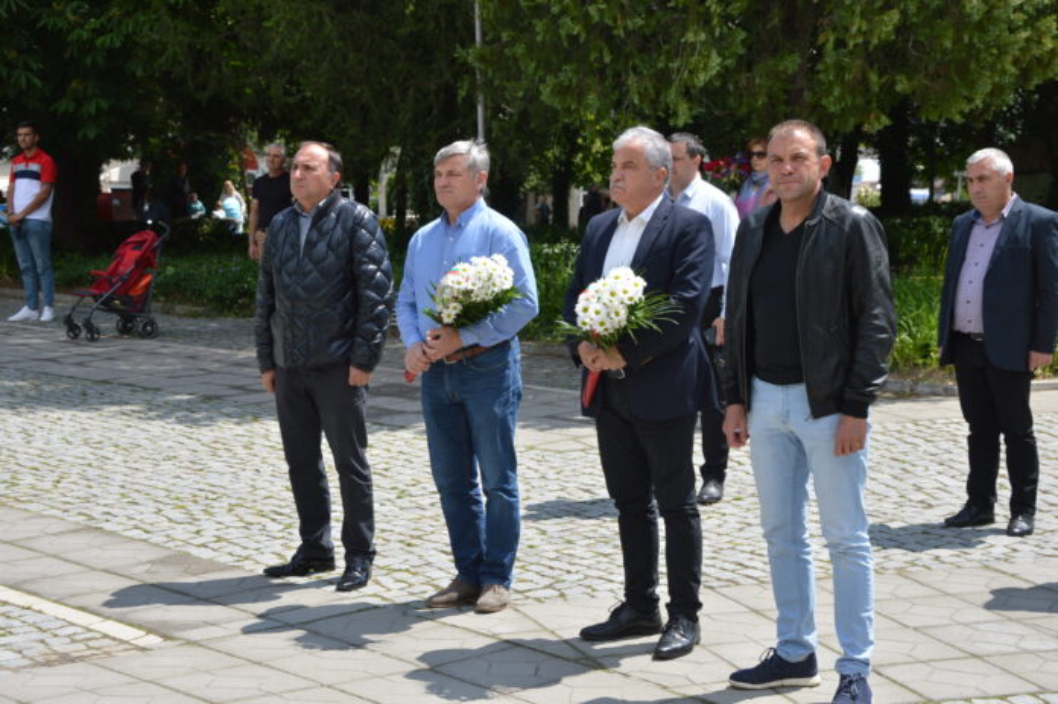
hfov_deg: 29.9
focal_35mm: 68
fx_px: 1982
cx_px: 529
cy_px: 352
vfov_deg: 20.1
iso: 100
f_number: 7.1
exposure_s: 1/200
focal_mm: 45
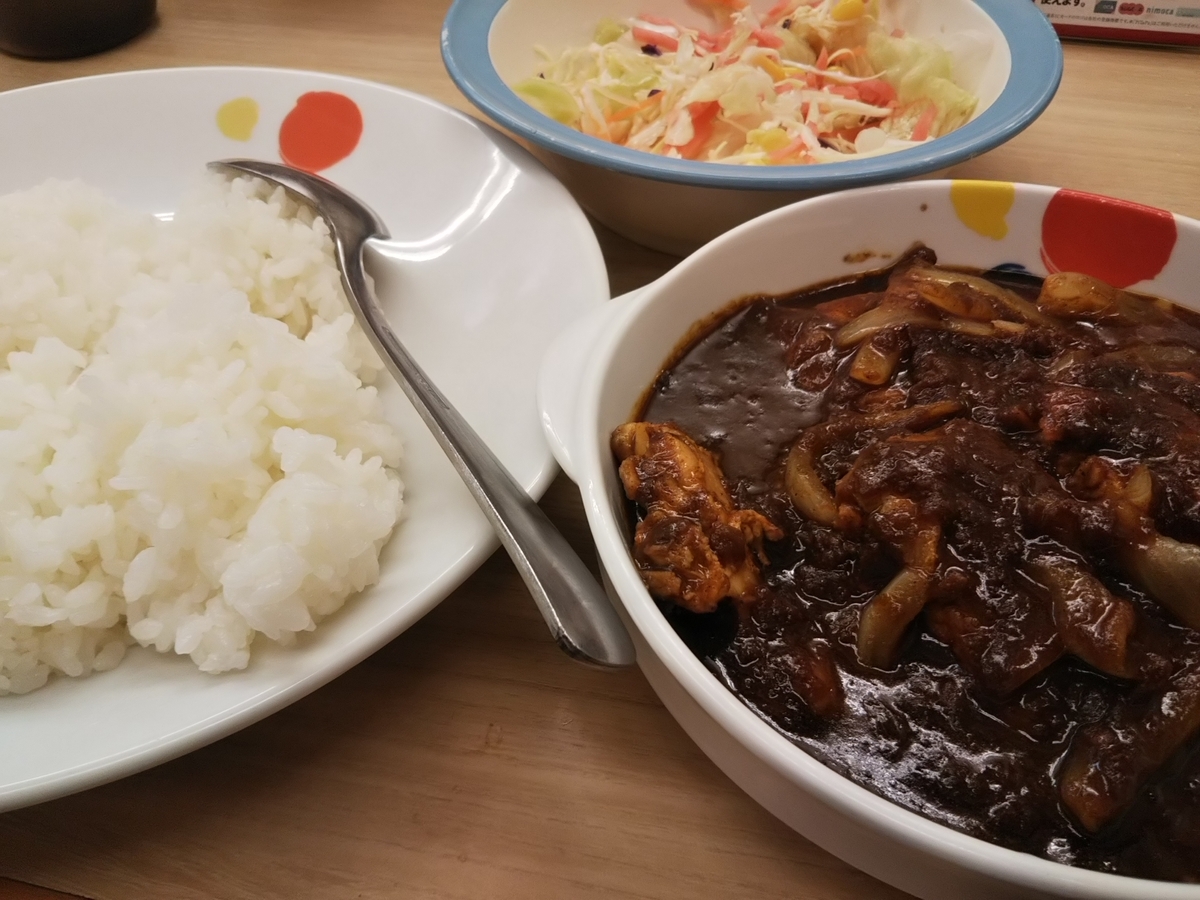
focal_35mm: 30
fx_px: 1040
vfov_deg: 46.8
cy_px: 450
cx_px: 600
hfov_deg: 60.0
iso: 40
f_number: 2.2
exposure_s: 1/60
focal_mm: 4
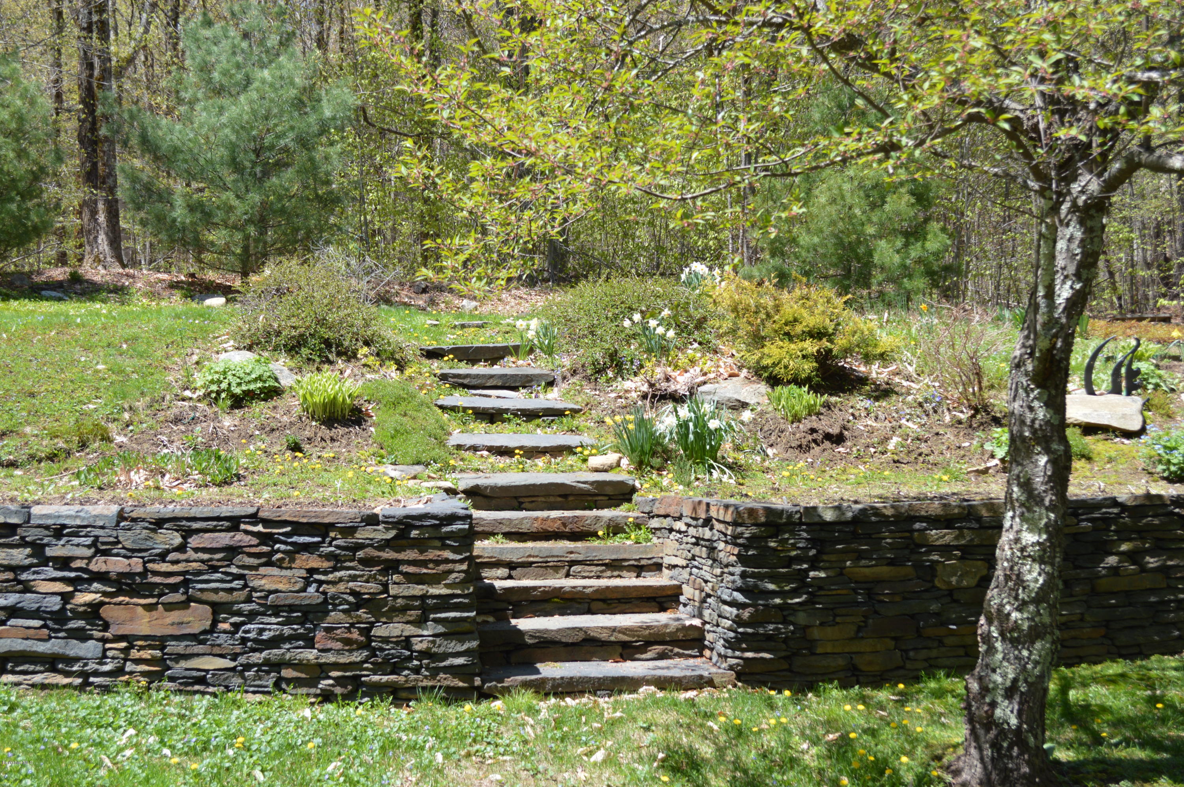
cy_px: 394
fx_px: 1774
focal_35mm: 54
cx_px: 592
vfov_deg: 25.0
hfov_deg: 36.9
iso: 100
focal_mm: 36
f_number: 6.3
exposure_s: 1/160
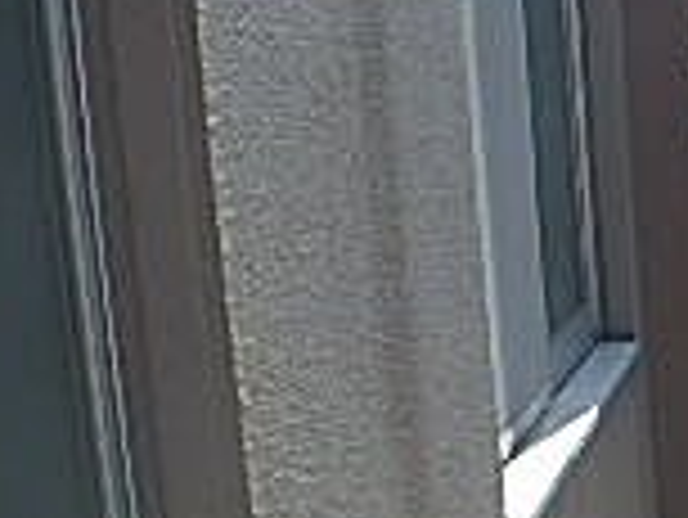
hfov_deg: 17.2
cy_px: 441
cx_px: 1318
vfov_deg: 16.6
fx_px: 1750
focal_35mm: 88
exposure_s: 1/640
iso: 125
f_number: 3.5
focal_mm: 3.7
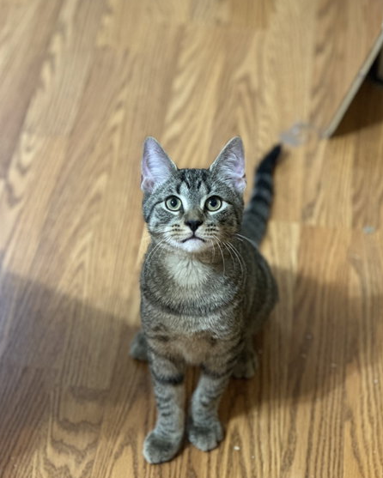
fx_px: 1275
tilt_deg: -42.3
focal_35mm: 90
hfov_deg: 17.1
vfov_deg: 21.2
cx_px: 187
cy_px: 261
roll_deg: -1.9
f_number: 2.8
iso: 400
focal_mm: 9
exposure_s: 1/15
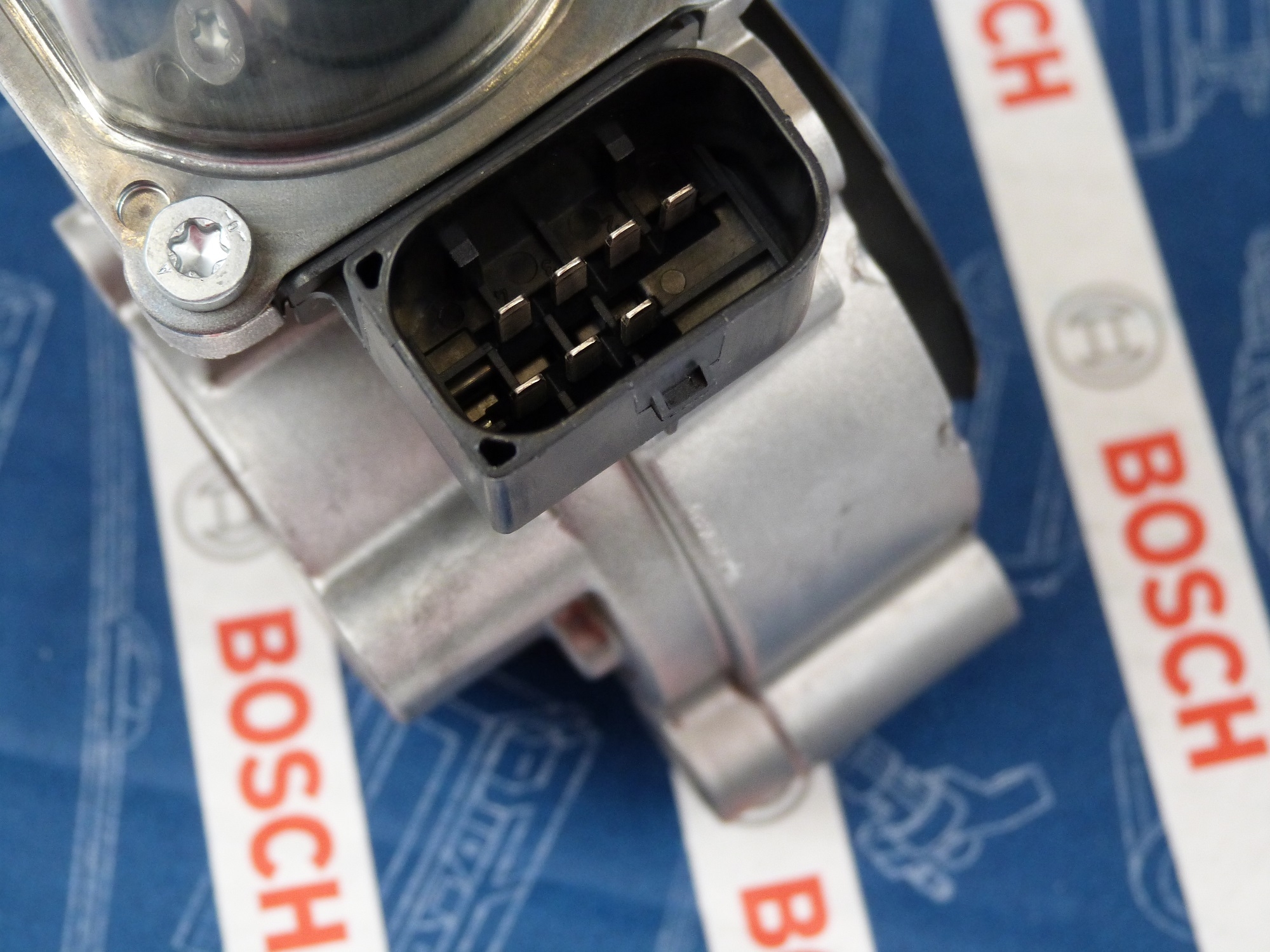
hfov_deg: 21.1
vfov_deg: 15.9
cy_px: 476
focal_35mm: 93
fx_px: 3412
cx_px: 635
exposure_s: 1/125
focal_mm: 16.8
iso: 250
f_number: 3.4
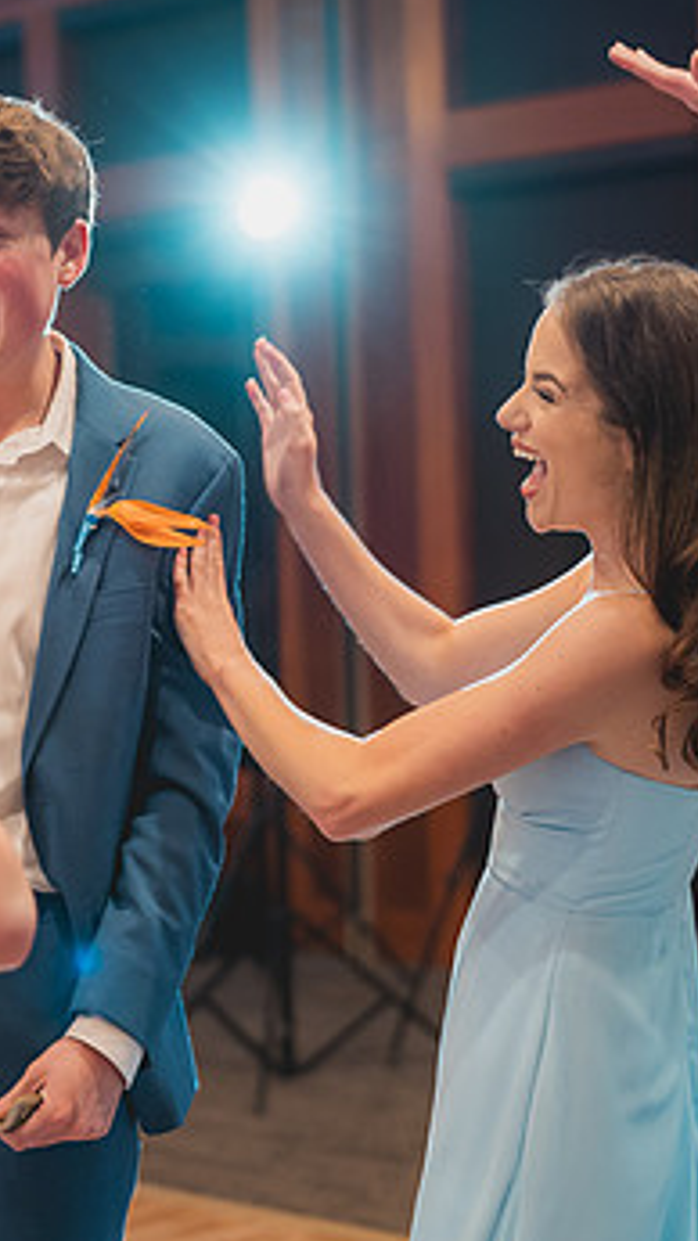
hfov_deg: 13.7
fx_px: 2896
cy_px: 581
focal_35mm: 88
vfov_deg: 24.2
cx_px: 173
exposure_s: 1/160
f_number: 2
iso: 1250
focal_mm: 50
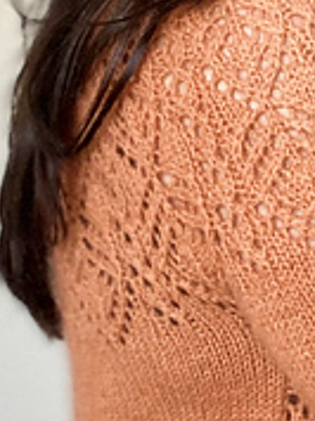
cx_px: 343
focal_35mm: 108
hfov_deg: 13.4
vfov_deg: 18.2
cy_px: 163
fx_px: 1314
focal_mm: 2.71
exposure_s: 1/60
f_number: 2.2
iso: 320
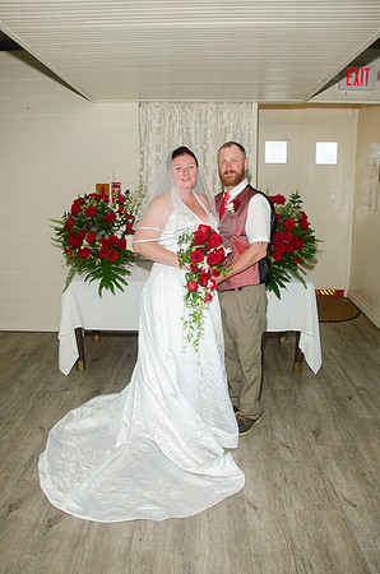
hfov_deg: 47.7
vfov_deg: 67.5
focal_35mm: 27
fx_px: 429
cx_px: 190
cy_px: 287
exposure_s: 1/250
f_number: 5.6
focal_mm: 18
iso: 400
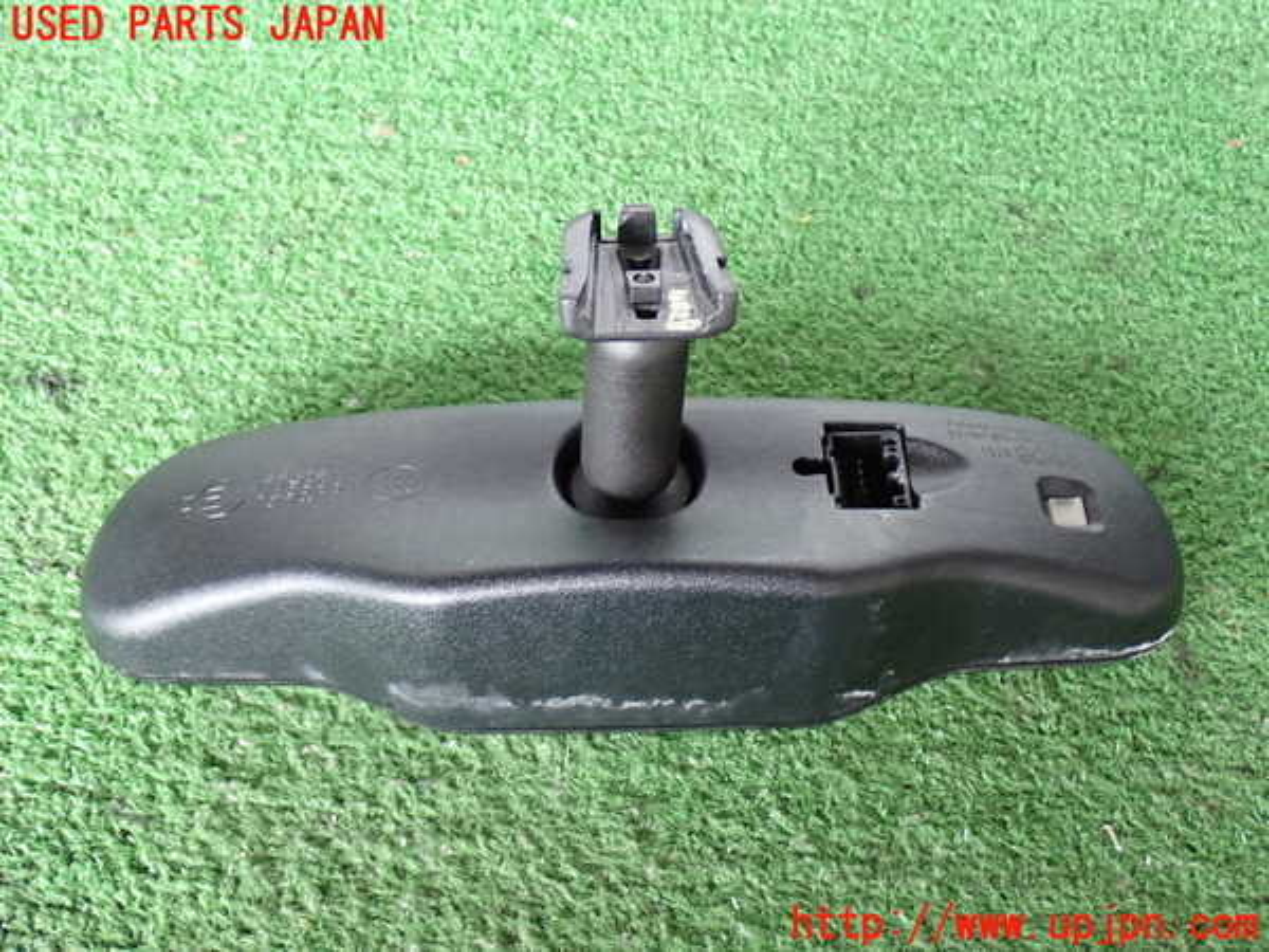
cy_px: 476
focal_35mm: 44
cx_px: 634
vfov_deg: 32.9
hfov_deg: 42.9
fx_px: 1613
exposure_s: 1/40
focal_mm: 7.84
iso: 500
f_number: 2.9
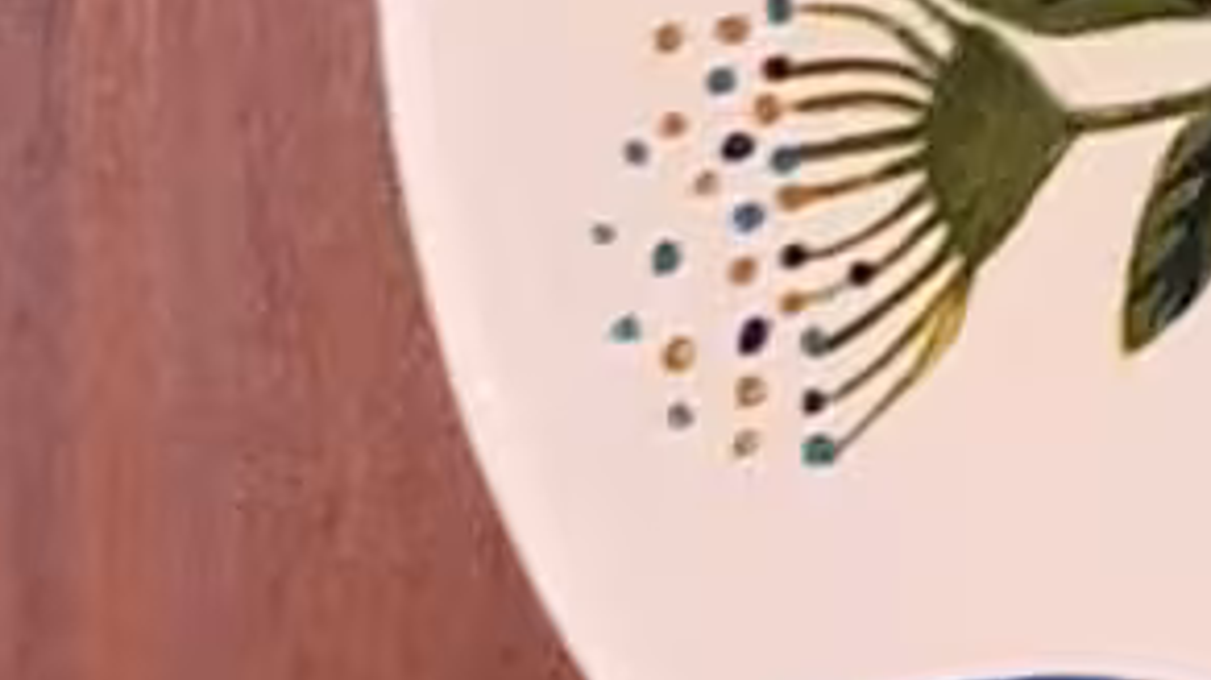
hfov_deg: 7.2
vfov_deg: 4.3
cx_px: 3886
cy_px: -2210
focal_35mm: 258
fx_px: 8282
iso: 174
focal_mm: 3.93
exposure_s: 1/25
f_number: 1.7
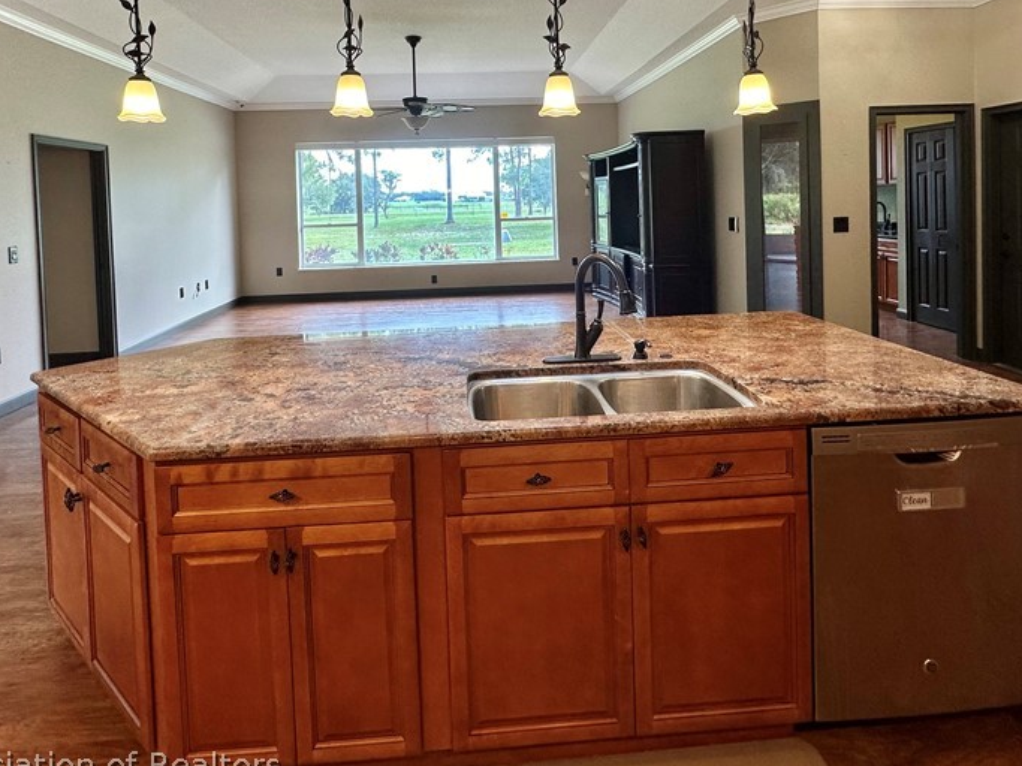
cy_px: 215
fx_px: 620
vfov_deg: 60.8
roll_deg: +1.3
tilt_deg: -0.5
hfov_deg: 79.0
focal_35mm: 21
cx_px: 498
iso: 80
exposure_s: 1/120
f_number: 2.2
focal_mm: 2.22
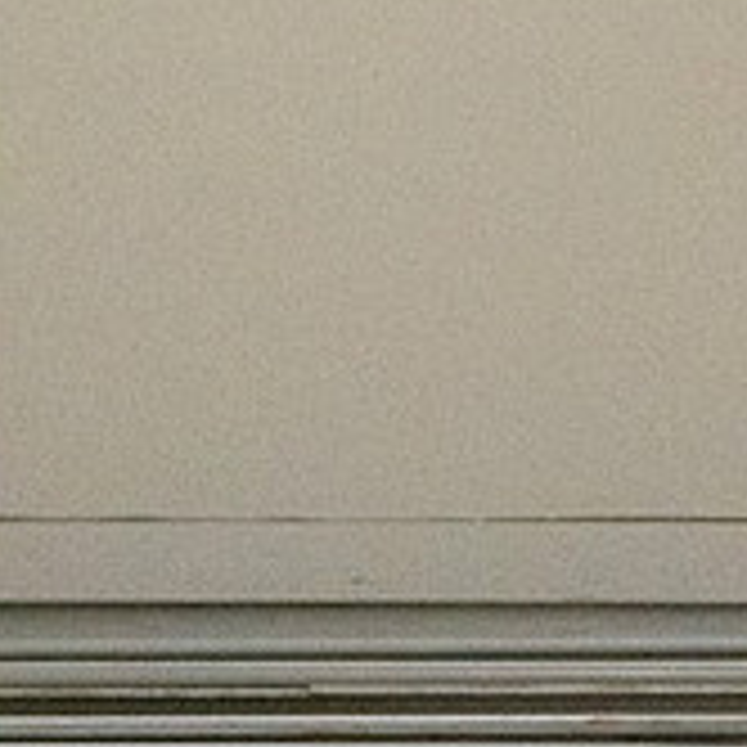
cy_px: 351
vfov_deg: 3.3
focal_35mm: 535
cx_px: 1296
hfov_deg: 3.3
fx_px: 13062
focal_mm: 120
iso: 10000
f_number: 4
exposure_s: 1/1250
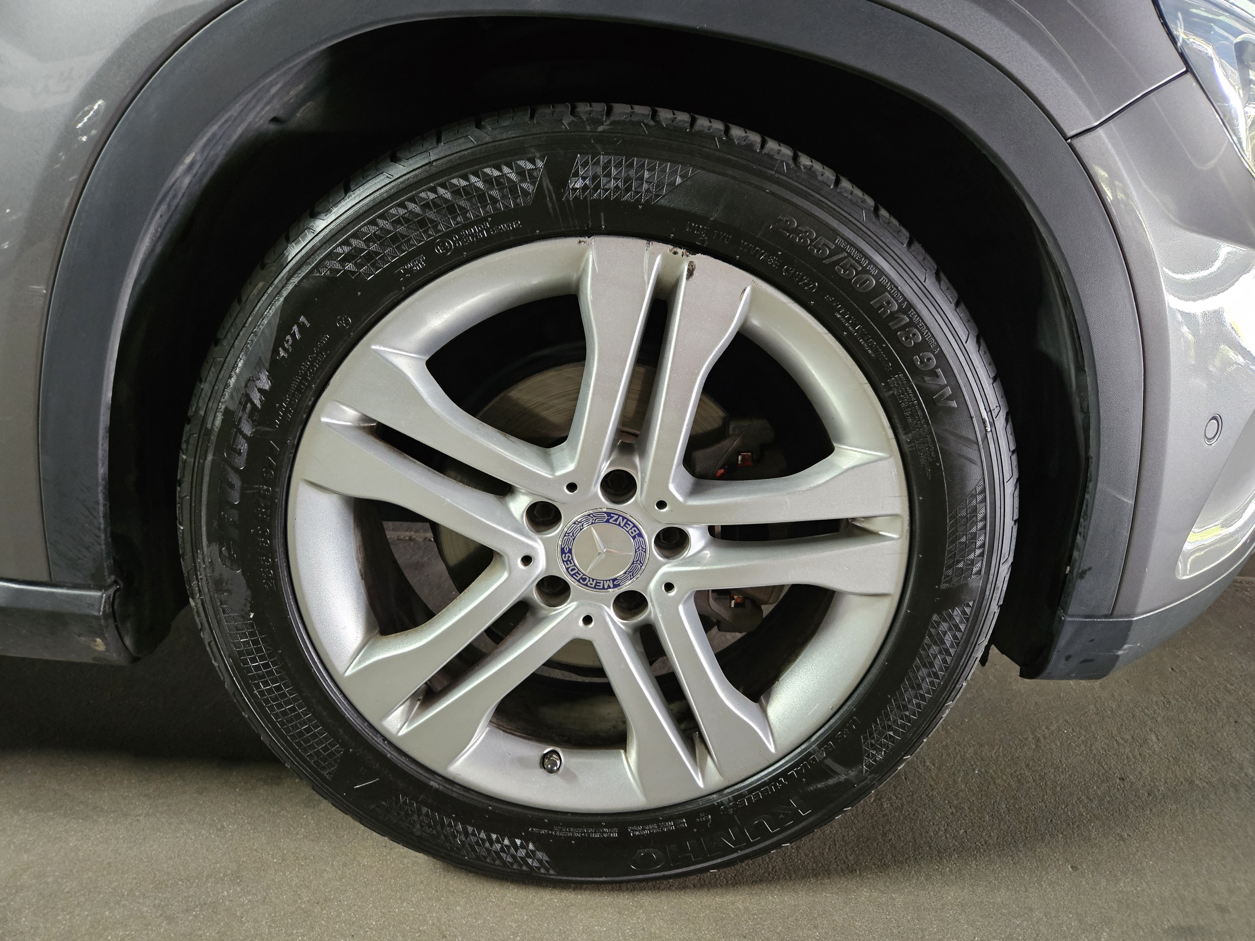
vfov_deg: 58.9
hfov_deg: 73.9
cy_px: 470
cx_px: 628
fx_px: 834
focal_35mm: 23
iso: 640
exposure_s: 1/30
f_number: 1.8
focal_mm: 5.4
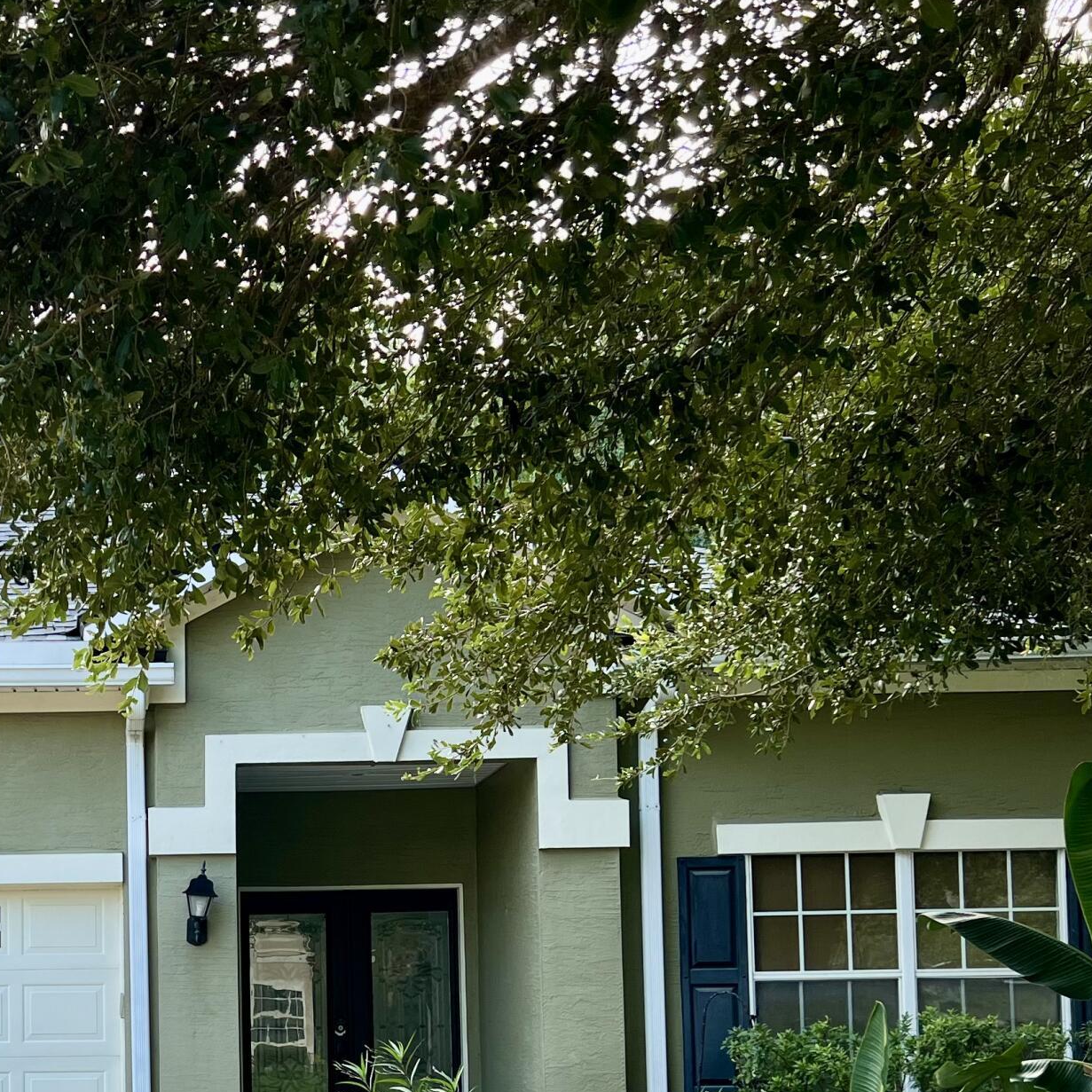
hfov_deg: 29.2
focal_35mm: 56
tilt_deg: +1.7
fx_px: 1999
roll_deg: +0.8
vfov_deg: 29.5
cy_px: 939
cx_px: 89
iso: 40
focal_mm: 5.7
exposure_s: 1/189
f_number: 1.5
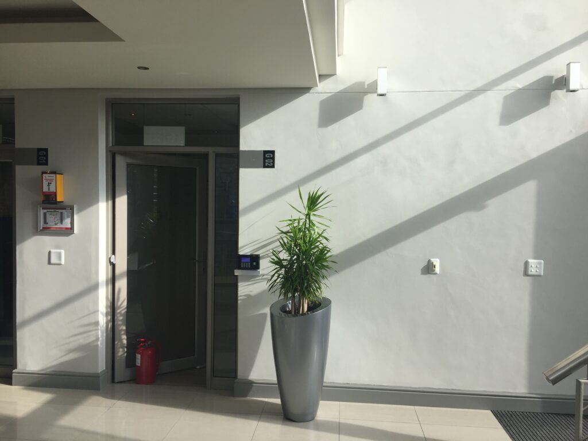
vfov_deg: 48.2
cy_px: 220
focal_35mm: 29
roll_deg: -2.2
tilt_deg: -4.1
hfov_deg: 61.7
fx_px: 493
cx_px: 294
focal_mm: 4.15
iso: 32
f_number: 2.2
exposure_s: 1/590
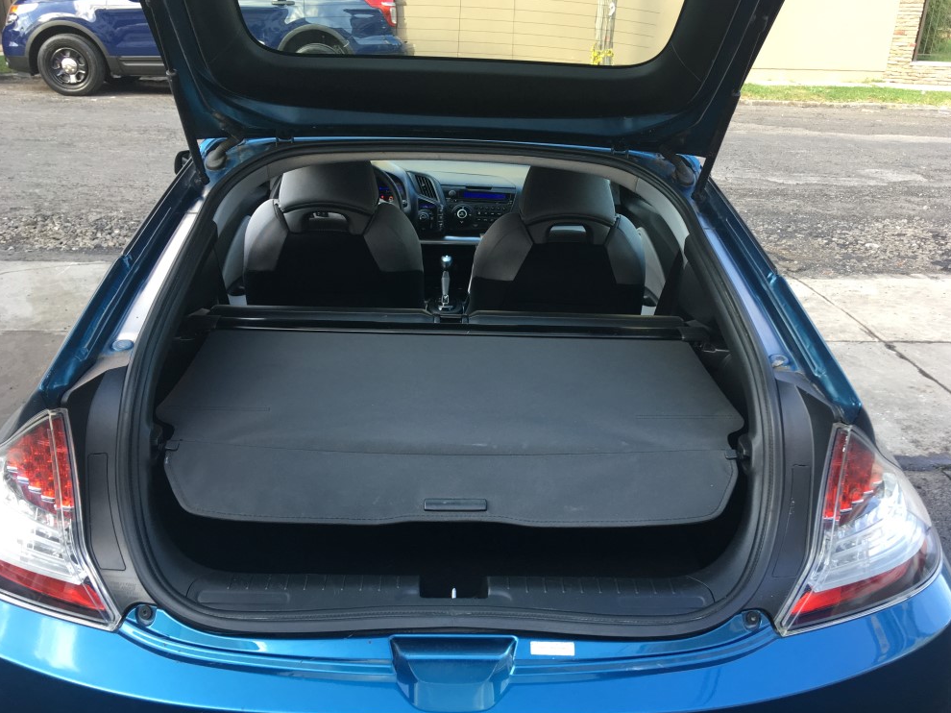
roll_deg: -0.9
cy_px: 352
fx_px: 824
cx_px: 472
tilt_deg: -24.8
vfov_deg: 46.8
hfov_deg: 60.0
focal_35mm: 30
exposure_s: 1/120
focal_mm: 4.15
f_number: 2.2
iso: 40
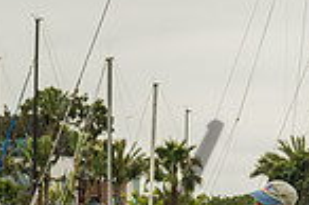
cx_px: 243
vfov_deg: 4.0
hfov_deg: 6.1
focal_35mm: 338
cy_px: 360
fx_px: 2898
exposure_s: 1/320
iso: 320
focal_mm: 85
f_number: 6.3
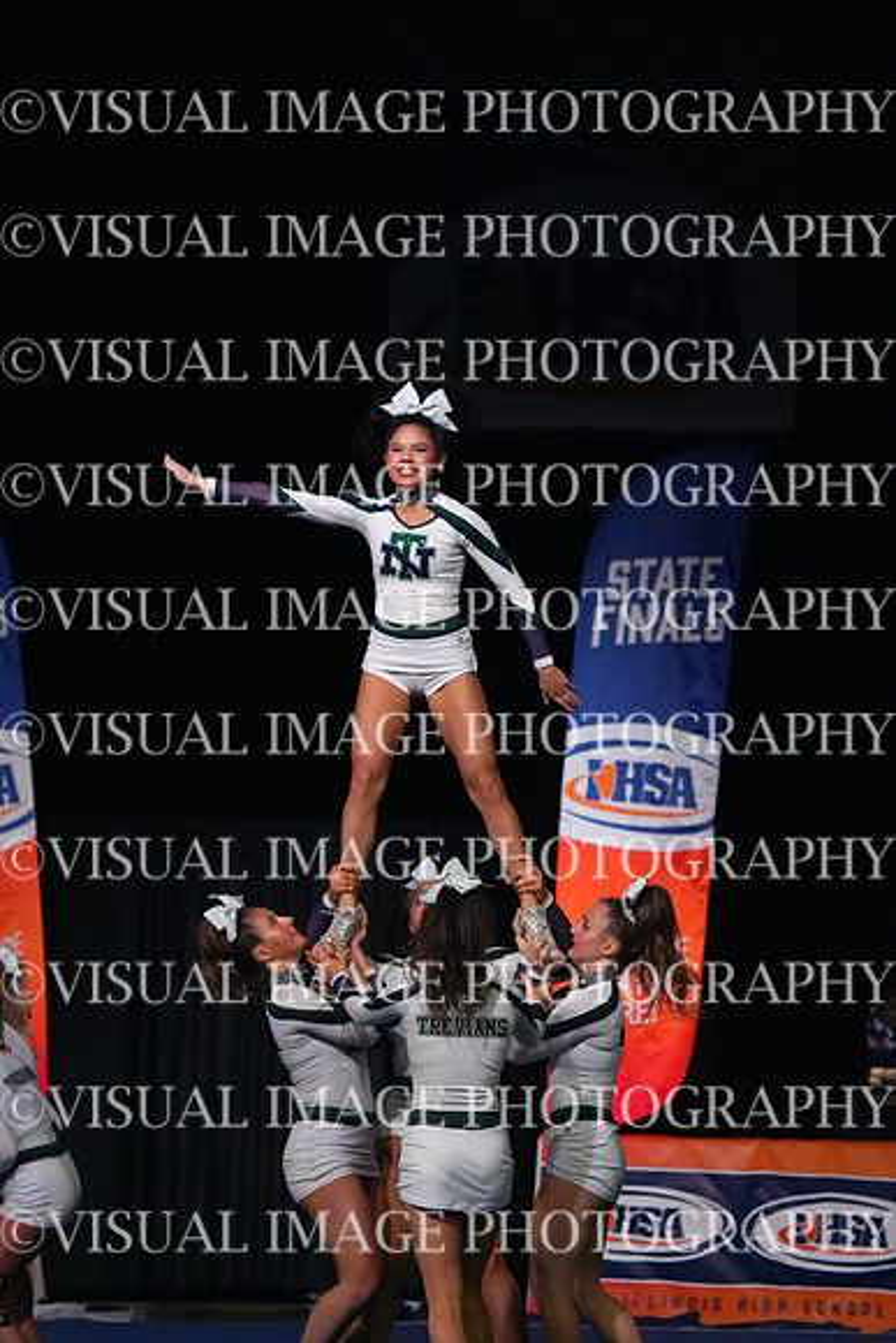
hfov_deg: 7.2
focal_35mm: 190
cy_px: 672
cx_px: 448
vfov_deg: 10.8
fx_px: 7089
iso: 16000
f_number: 5.6
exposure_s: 1/1250
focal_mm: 190
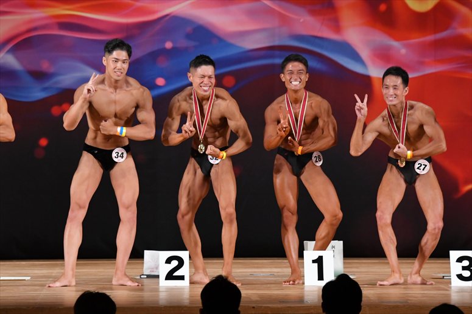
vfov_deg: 6.1
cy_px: 157
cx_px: 236
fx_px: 2949
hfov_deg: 9.2
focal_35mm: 225
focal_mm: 150
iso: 3200
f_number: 5.6
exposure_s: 1/400
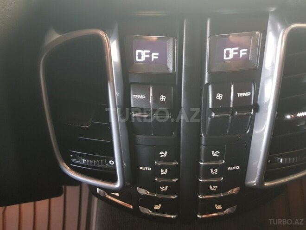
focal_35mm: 26
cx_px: 153
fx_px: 230
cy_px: 115
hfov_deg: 67.3
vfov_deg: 53.1
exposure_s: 1/10
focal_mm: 4.2
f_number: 1.7
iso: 250
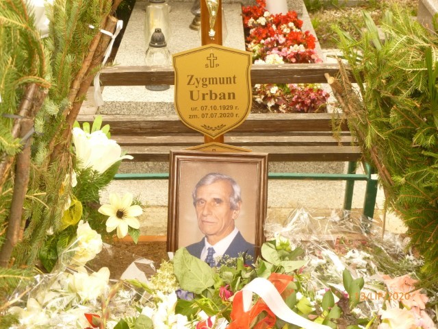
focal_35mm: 66
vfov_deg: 22.3
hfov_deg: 29.4
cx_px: 219
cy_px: 164
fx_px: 835
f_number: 4.2
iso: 200
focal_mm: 11.7
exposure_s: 1/250
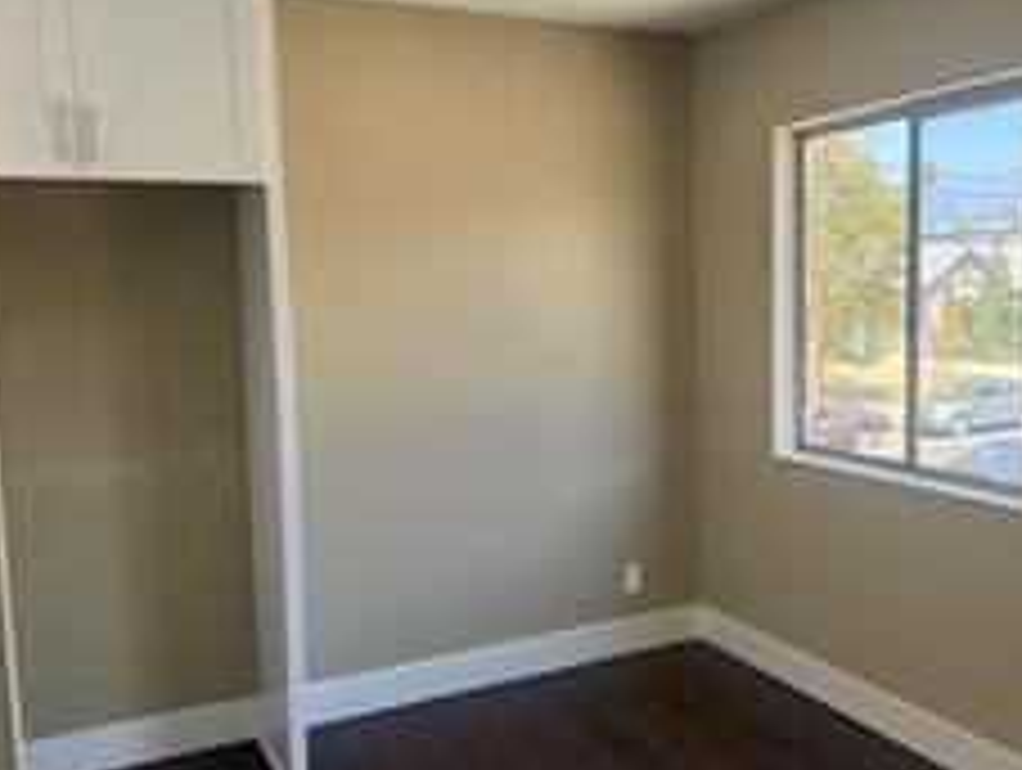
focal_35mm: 36
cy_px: 378
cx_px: 660
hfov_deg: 50.6
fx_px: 1065
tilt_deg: -2.9
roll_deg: +0.7
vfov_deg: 39.8
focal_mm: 6.76
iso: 100
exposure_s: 1/318
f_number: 1.78
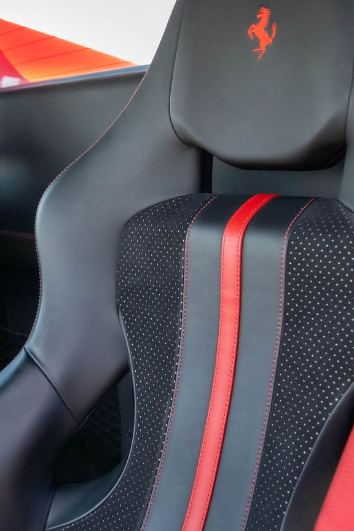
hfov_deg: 27.5
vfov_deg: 41.1
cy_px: 258
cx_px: 71
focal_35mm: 48
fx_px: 708
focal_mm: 18
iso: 800
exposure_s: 1/500
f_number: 3.5
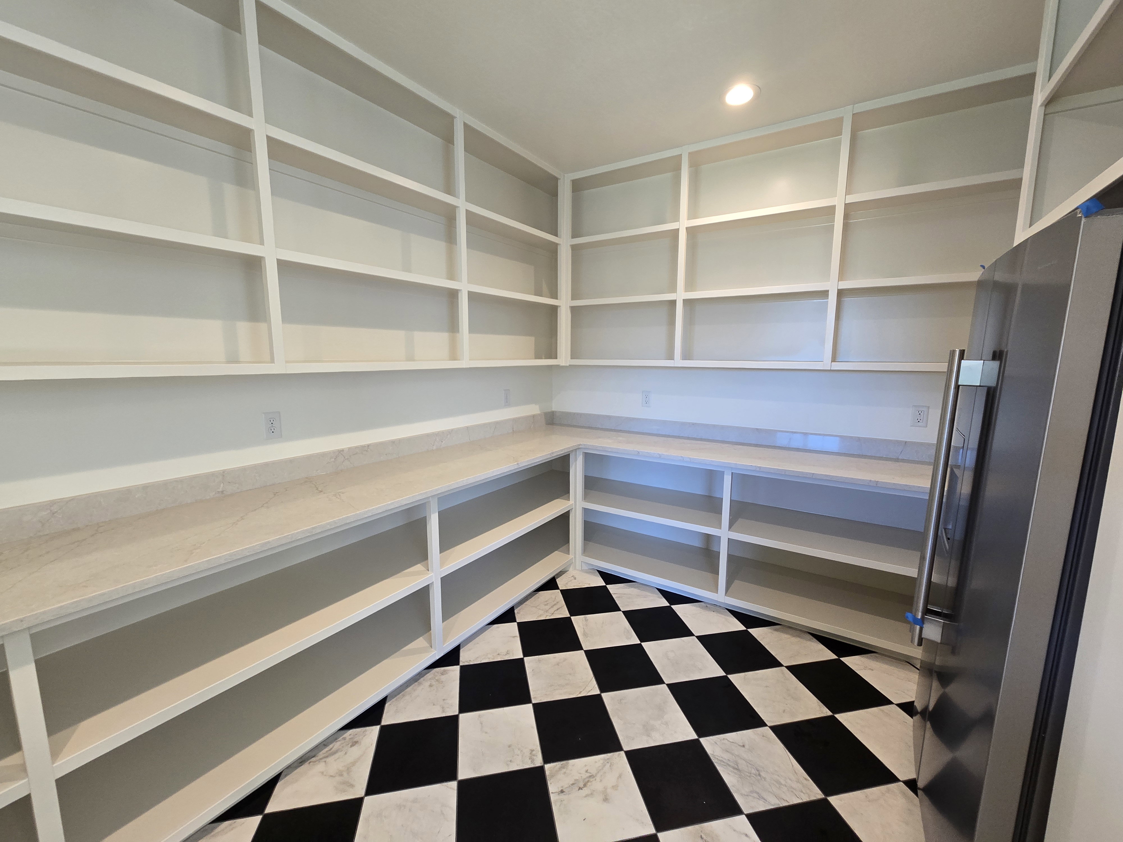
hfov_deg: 106.2
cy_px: 421
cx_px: 562
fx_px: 422
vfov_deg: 89.9
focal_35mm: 13
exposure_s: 1/60
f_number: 2.2
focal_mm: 2.2
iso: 160
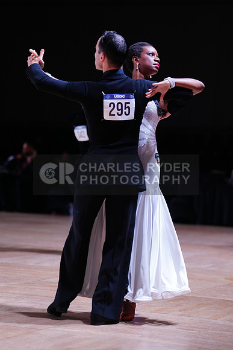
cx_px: 116
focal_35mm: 119
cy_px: 175
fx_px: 1155
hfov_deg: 11.5
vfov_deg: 17.2
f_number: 2.8
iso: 800
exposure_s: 1/500
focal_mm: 119
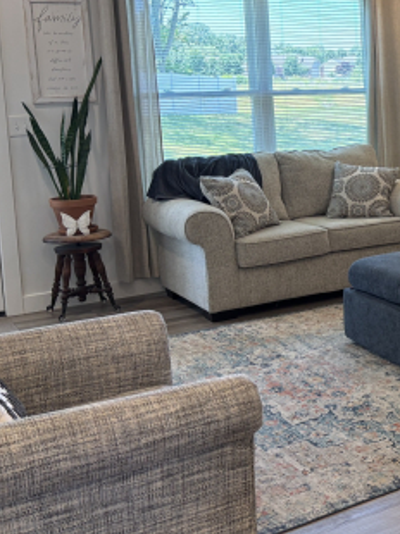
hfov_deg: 22.3
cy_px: 176
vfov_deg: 34.0
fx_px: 864
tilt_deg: -7.3
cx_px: 570
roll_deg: +0.5
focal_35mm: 56
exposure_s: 1/120
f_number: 1.6
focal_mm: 5.96
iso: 80
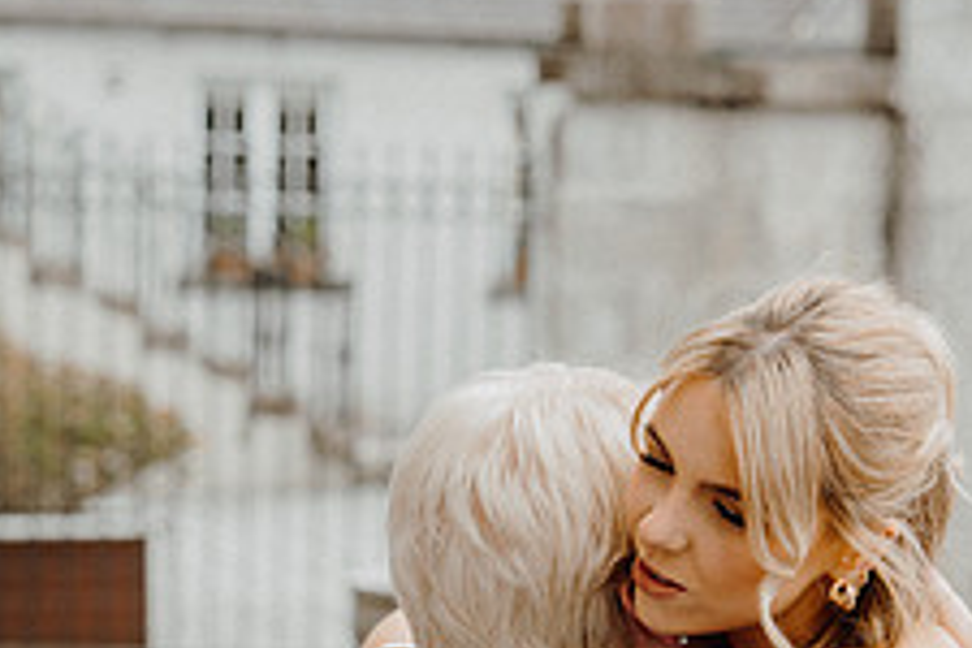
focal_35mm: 178
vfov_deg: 7.6
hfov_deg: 11.5
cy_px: 771
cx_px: 730
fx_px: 4806
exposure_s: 1/160
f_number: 3.5
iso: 125
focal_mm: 69
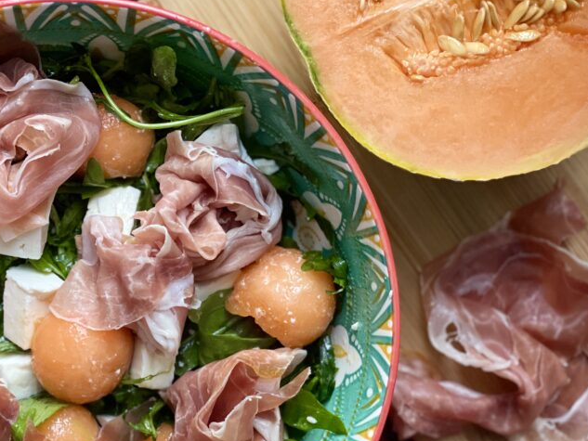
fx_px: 1648
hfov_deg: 20.1
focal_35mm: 97
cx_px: 149
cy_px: 296
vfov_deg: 15.2
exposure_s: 1/121
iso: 160
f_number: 2.2
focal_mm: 7.5
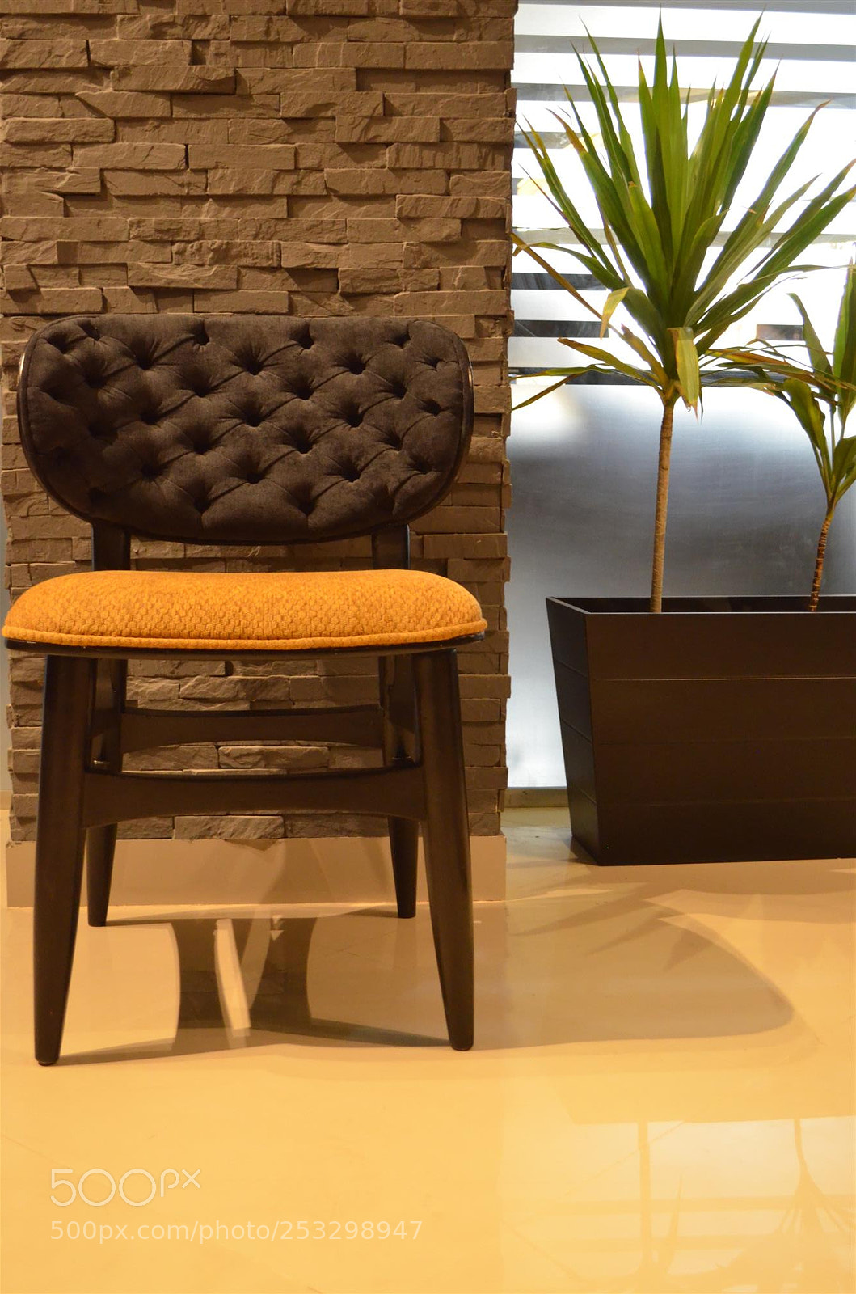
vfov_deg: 46.5
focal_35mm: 42
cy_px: 647
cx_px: 428
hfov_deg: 31.7
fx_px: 1505
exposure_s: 1/30
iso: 2500
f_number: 4.5
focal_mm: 28
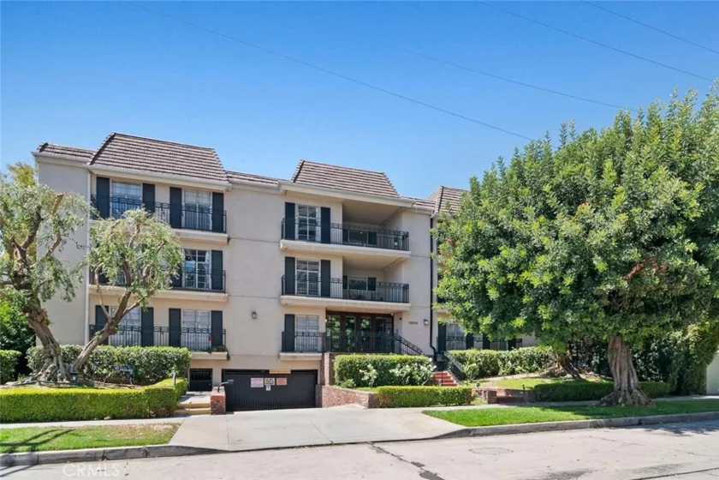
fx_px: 359
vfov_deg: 67.4
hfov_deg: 90.0
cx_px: 360
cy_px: 240
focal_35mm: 18
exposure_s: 1/320
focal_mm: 12
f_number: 9
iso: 125
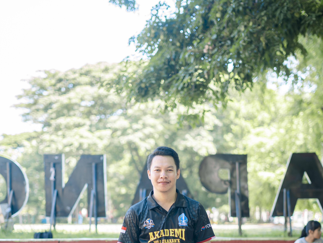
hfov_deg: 24.7
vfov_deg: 18.4
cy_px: 205
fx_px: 737
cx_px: 154
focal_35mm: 79
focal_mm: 50
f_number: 1.8
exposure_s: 1/160
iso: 100
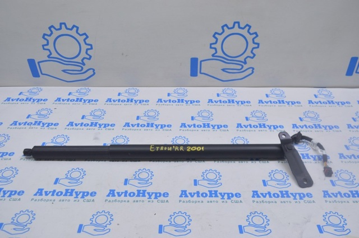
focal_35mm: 36
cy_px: 119
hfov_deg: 53.2
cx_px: 180
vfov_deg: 36.8
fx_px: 359
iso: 400
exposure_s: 1/30
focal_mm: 24
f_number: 5.6
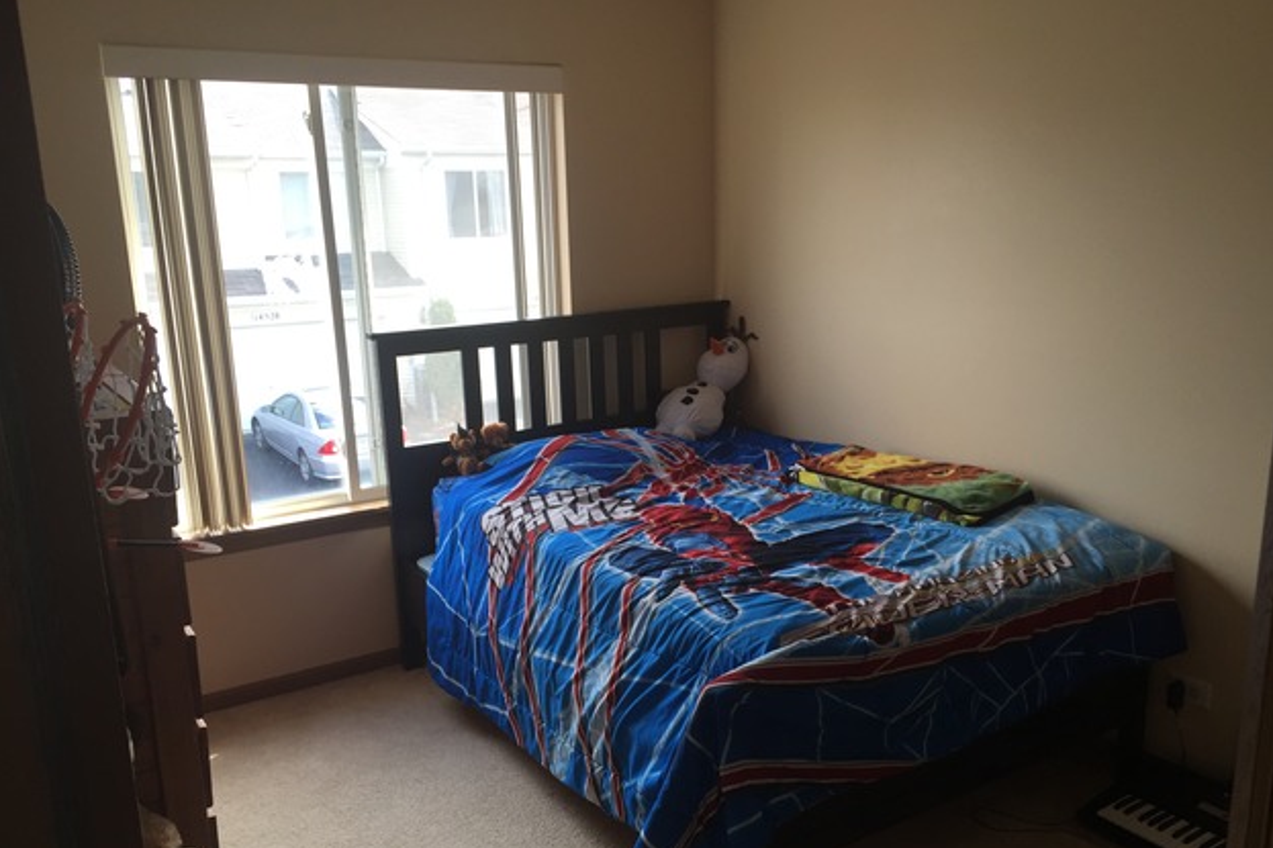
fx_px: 1096
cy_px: 484
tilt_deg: -15.6
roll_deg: +0.8
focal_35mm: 31
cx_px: 652
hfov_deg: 60.3
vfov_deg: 42.2
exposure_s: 1/120
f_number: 2.2
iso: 40
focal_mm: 4.15
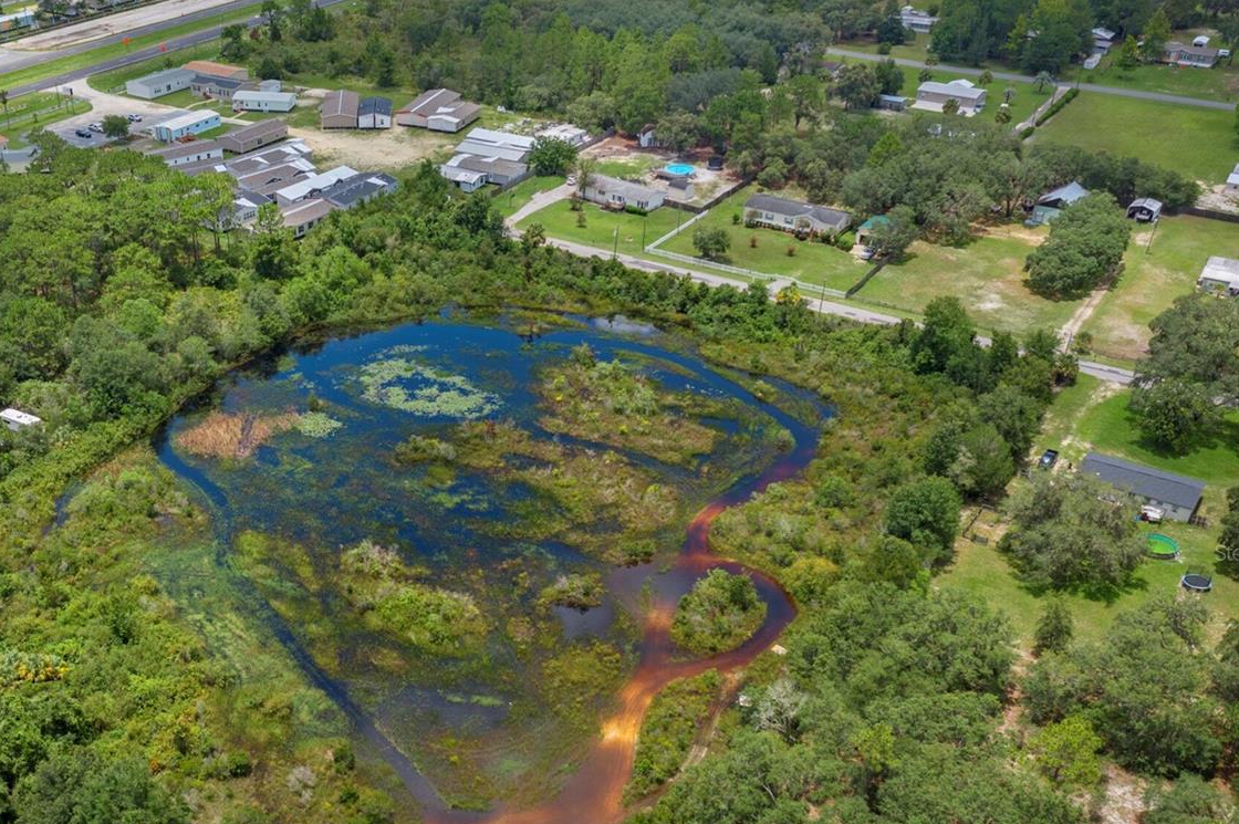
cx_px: 428
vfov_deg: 33.1
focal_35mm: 40
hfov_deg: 47.8
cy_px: 552
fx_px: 1376
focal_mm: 10.26
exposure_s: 1/200
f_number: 4.5
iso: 100
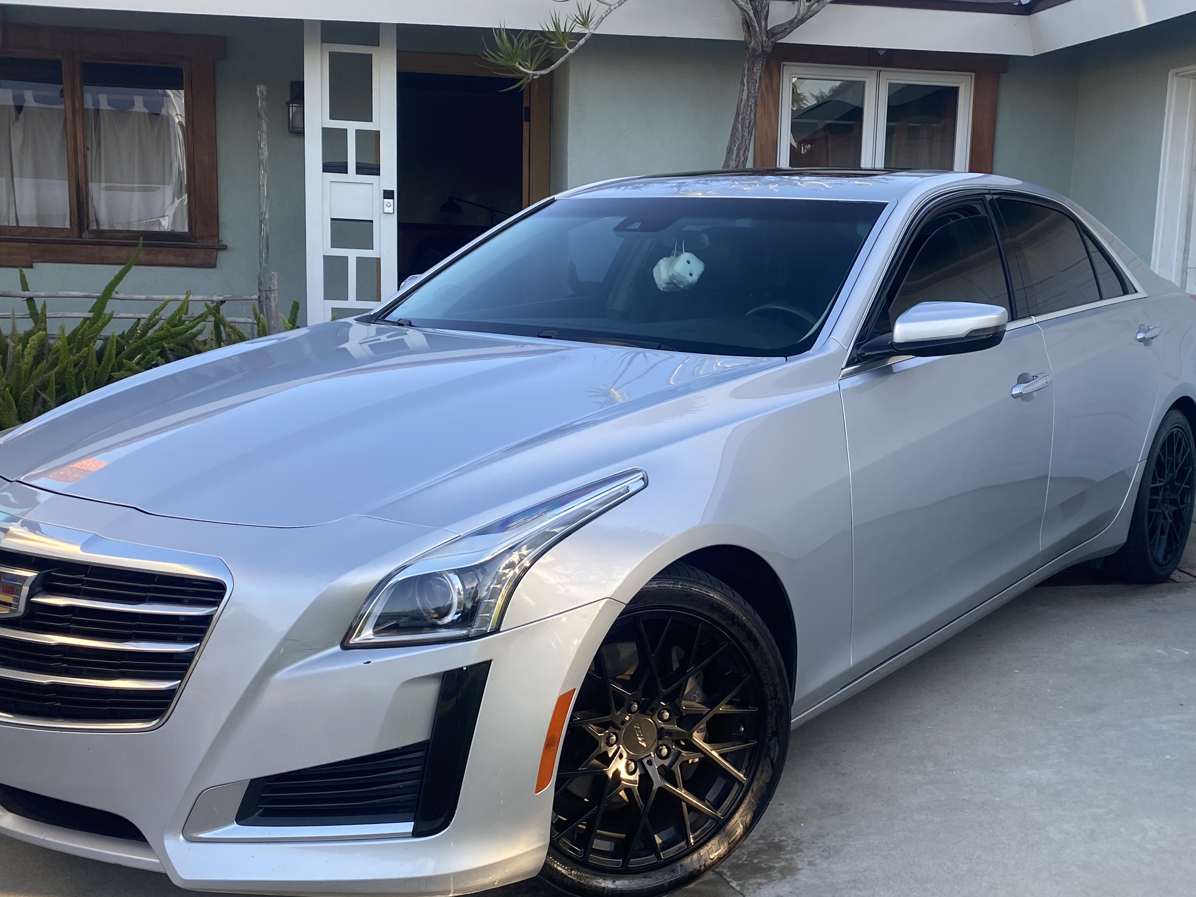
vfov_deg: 36.8
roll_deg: -2.3
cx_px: 711
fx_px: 1347
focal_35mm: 39
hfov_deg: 47.6
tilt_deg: -9.0
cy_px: 509
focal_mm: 4.25
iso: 32
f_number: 1.8
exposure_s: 1/222
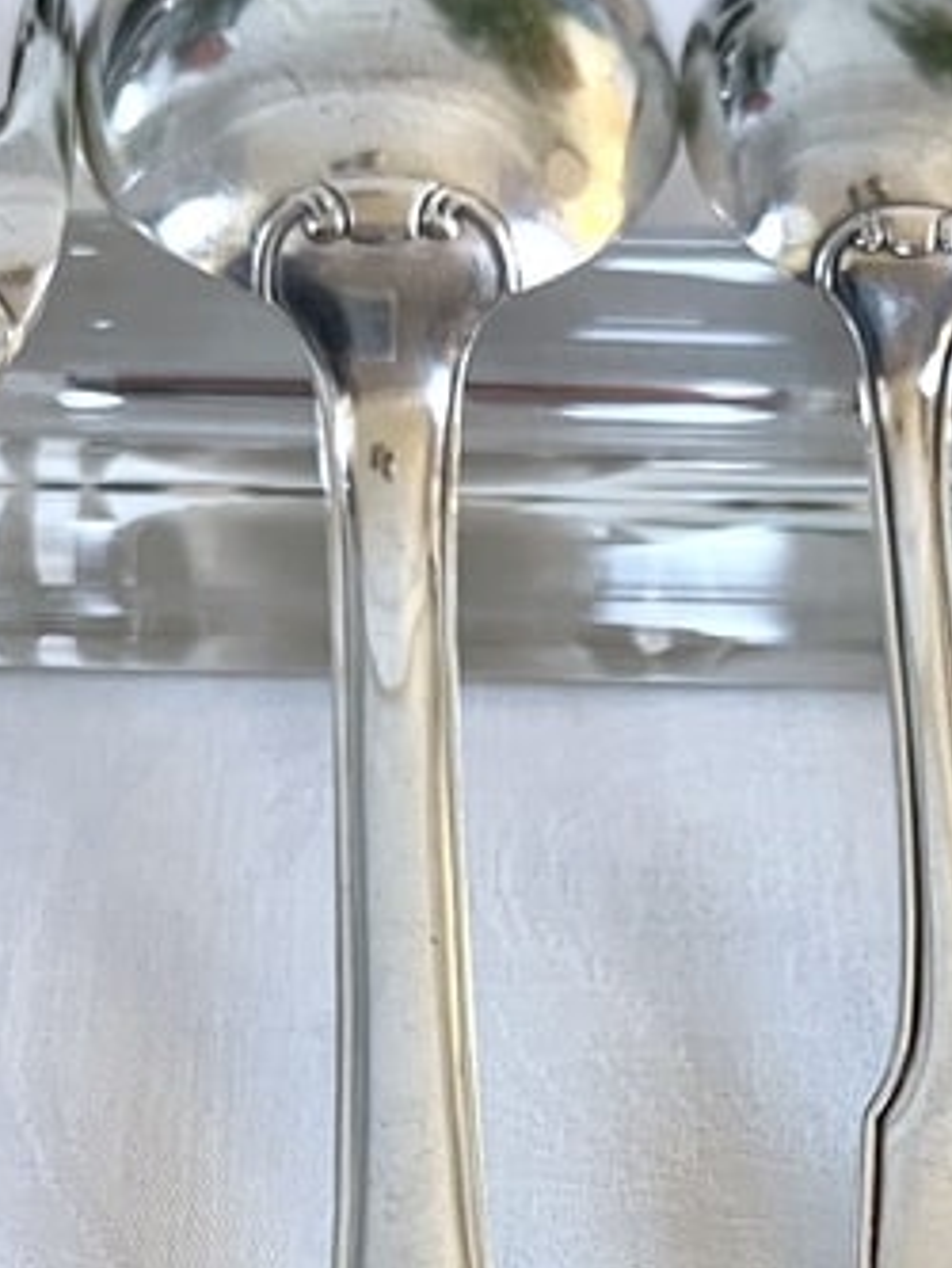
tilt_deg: -52.5
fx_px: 2932
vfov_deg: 23.7
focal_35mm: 80
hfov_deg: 18.1
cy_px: 1154
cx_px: 868
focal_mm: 5.7
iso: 250
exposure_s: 1/50
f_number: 1.5
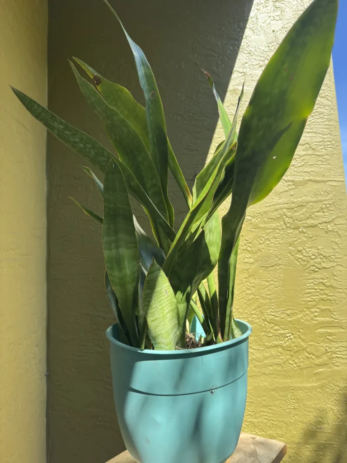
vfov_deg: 71.6
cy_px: 232
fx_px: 321
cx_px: 174
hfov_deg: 56.8
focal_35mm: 24
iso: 100
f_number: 1.78
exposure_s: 1/1493
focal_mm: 6.76
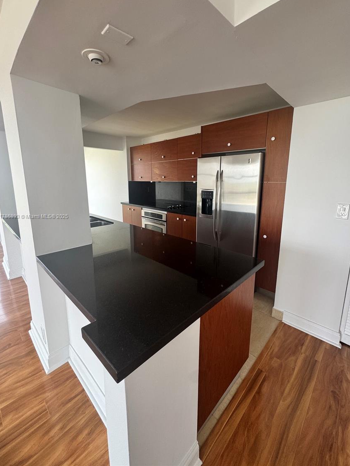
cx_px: 179
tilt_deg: -10.0
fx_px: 202
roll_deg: +0.5
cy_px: 217
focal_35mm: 15
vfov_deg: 98.0
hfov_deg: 81.7
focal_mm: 2.22
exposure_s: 1/99
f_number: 2.2
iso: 125
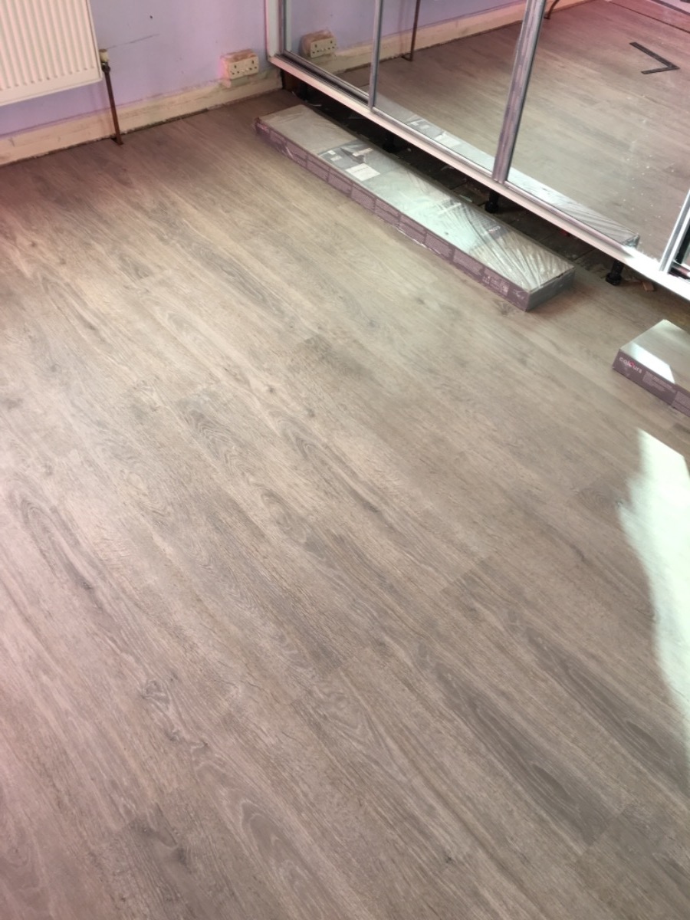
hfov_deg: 48.2
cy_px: 460
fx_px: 771
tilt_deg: -48.0
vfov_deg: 61.7
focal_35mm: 29
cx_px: 345
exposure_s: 1/50
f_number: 2.2
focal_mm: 4.15
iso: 25
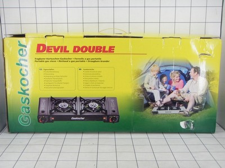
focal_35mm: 51
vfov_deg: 28.6
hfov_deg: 37.5
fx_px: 331
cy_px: 84
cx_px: 112
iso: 160
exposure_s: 1/40
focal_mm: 9.13
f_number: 4
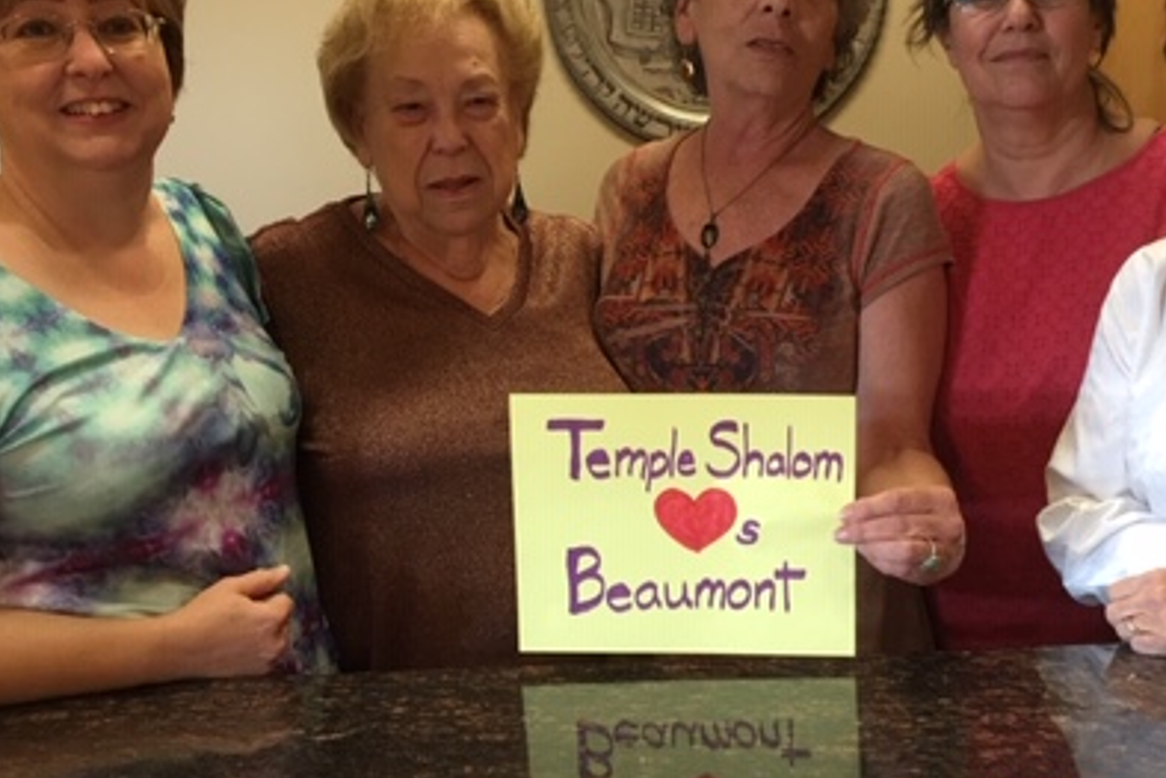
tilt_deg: -11.1
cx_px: 749
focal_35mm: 49
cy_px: 521
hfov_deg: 40.0
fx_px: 1588
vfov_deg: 27.4
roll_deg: +2.0
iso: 32
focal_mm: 4.15
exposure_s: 1/15
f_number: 2.2
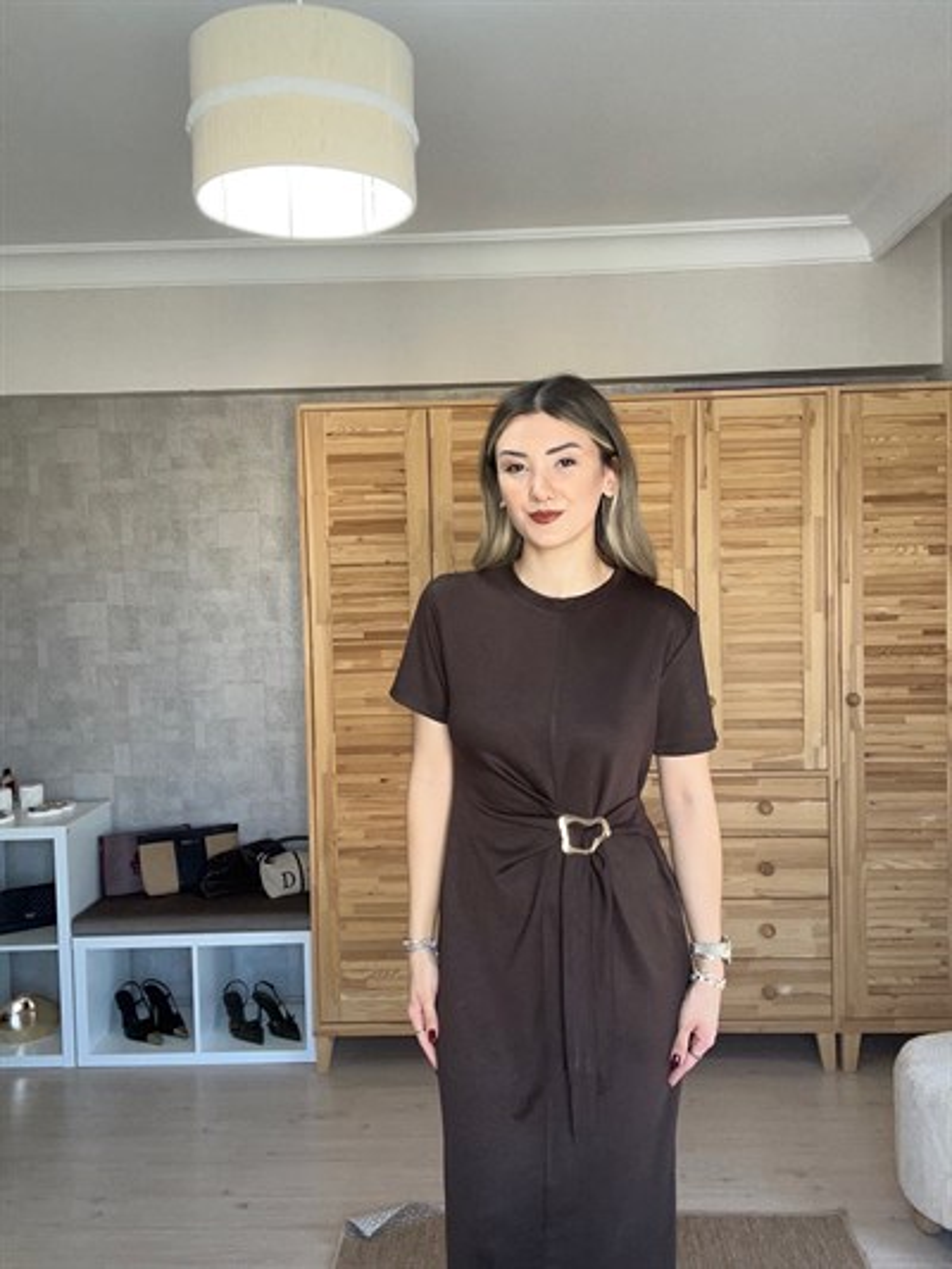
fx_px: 1100
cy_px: 634
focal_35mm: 30
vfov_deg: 60.0
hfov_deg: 46.8
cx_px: 476
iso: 64
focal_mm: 2.69
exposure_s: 1/121
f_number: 1.9
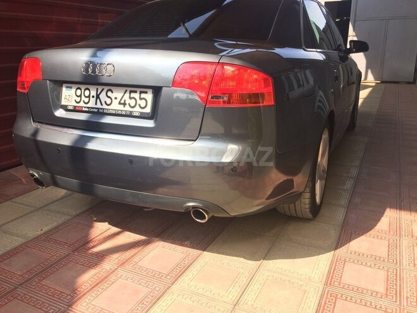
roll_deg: -1.5
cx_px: 208
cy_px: 156
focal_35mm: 29
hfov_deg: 61.7
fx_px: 349
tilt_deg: -19.4
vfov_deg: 48.2
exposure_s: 1/760
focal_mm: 4.15
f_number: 2.2
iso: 32
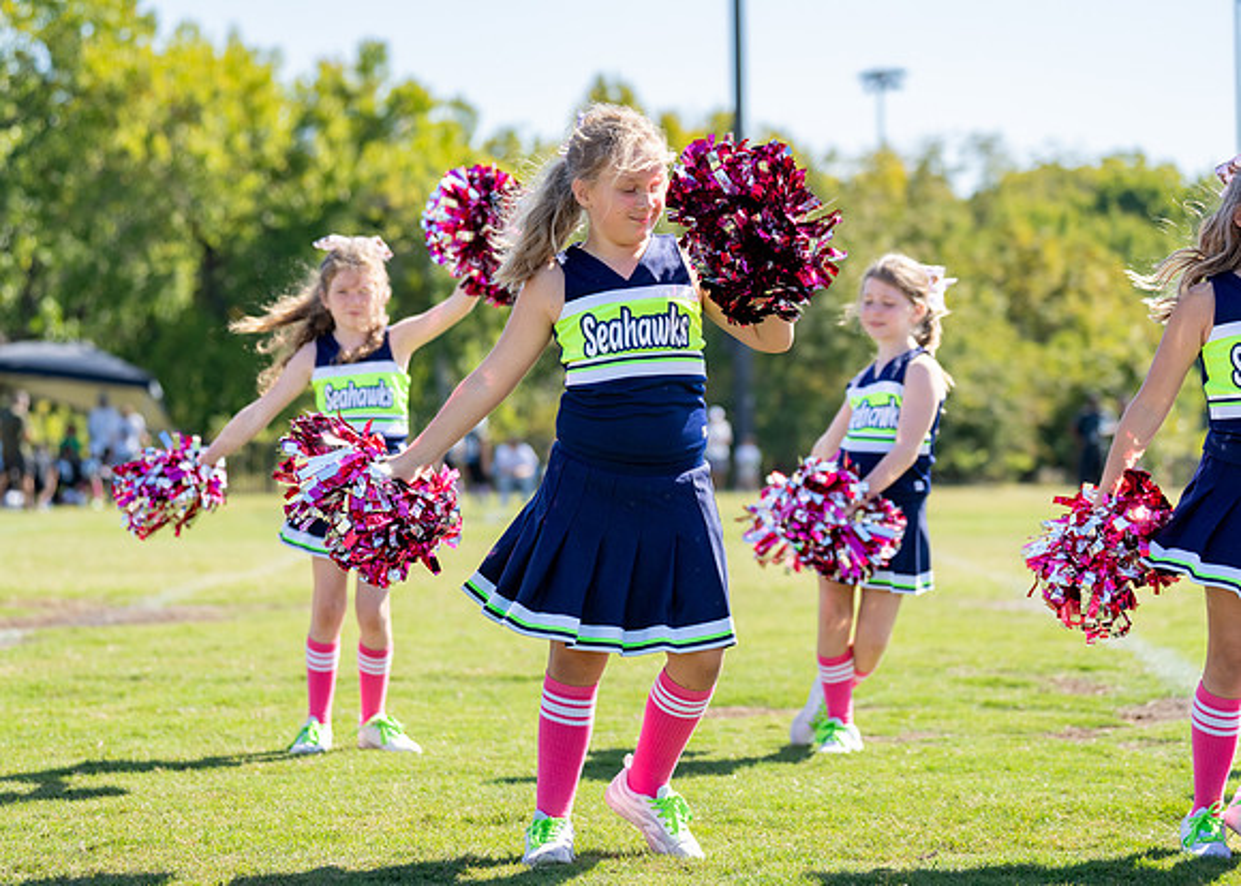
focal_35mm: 105
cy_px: 422
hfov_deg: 19.0
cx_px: 522
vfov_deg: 13.6
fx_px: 3701
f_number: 2.8
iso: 200
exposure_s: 1/2000
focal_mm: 80
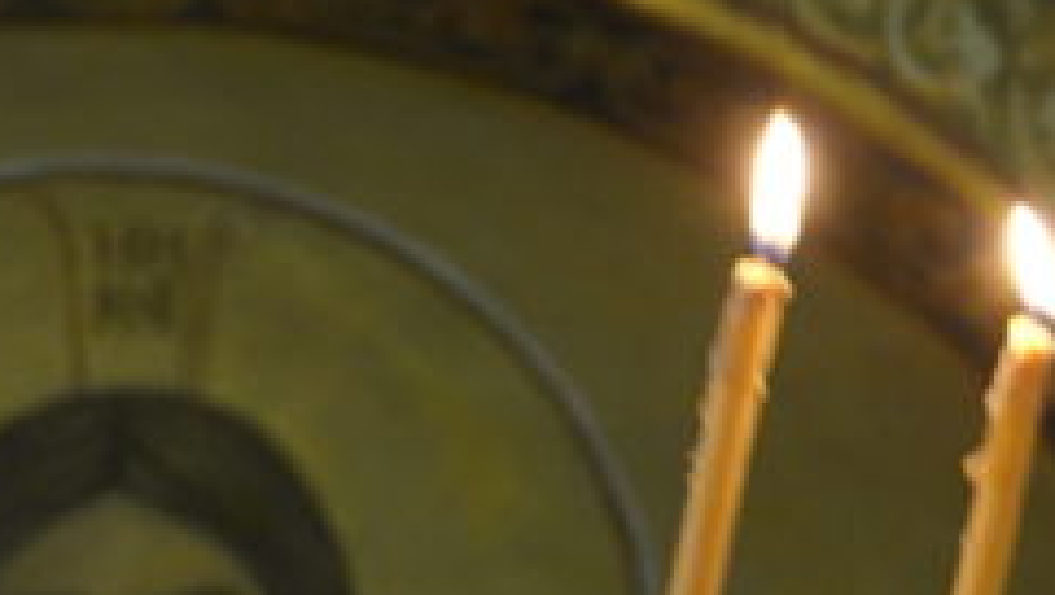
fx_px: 20409
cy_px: 1022
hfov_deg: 3.0
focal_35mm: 729
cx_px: -582
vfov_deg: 1.7
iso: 800
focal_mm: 60.29
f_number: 4
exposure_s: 1/20
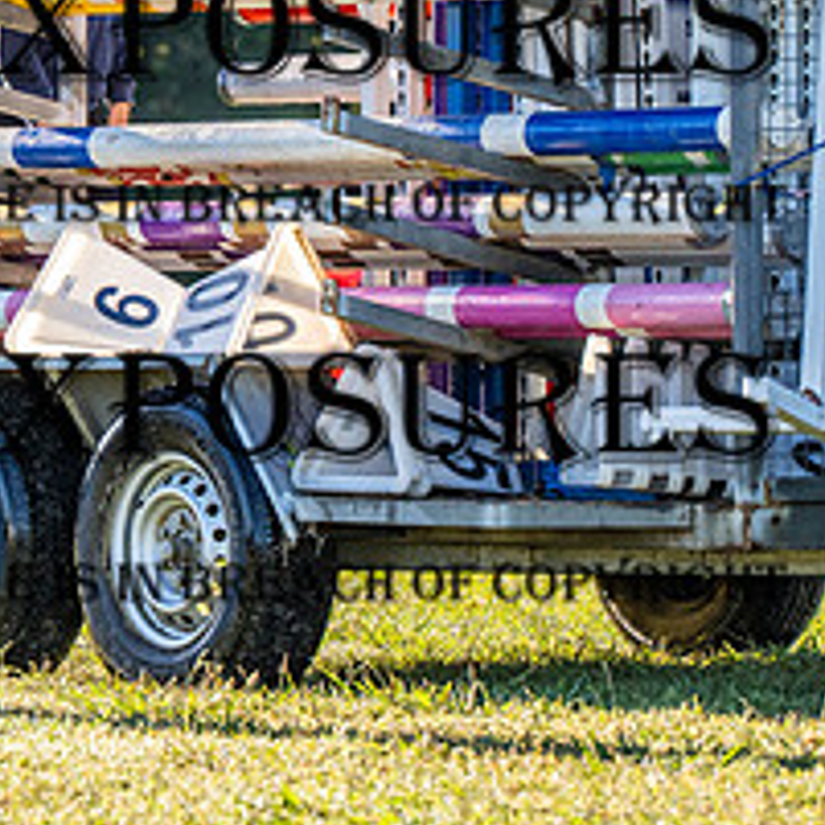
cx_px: -79
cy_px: 116
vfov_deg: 4.8
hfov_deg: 4.7
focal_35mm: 368
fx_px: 9923
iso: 400
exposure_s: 1/1250
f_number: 4
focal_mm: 145
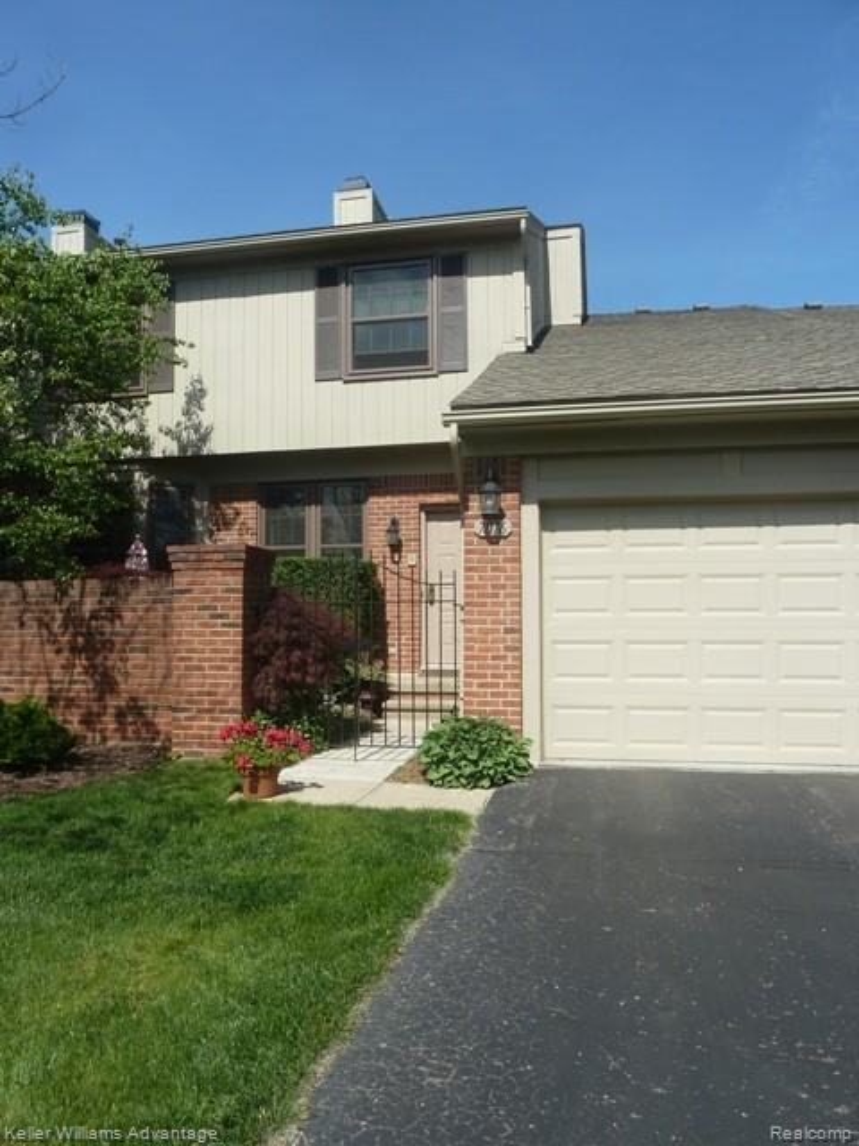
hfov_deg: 54.9
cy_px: 573
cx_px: 430
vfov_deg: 69.4
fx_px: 827
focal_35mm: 25
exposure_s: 1/400
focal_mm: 4.1
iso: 80
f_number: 4.5
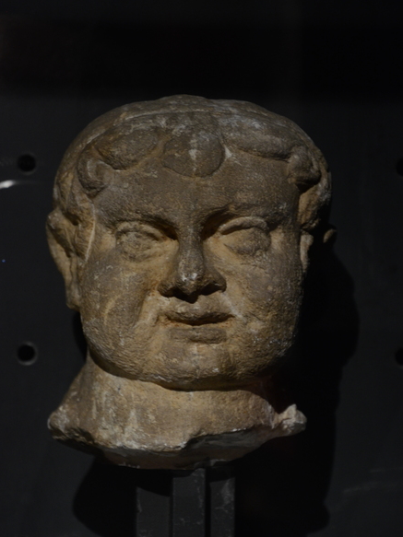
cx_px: 201
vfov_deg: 12.1
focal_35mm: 164
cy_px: 271
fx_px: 2547
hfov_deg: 9.0
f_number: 5.6
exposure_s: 1/15
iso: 1250
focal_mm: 100
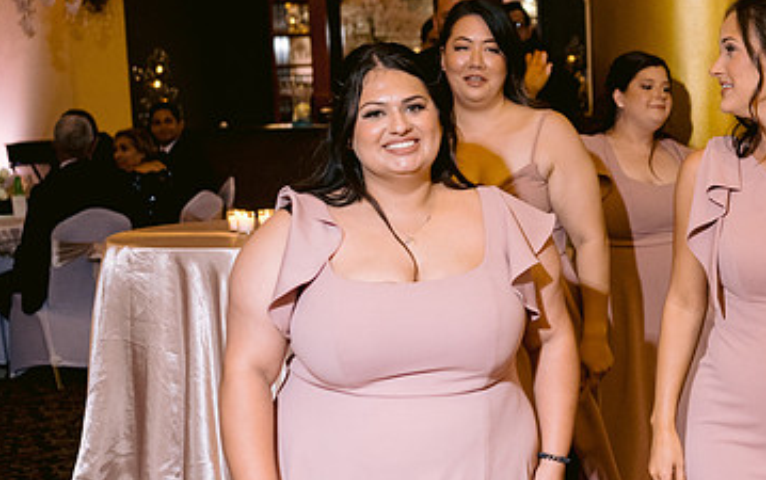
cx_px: 591
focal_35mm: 67
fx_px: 1400
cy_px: 237
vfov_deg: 19.5
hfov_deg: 30.0
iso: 1600
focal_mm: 35
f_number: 2.8
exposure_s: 1/125
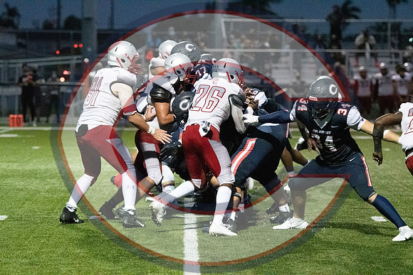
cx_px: 206
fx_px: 1928
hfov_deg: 12.2
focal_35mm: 168
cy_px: 138
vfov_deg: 8.2
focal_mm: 112
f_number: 2.8
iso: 32000
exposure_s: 1/3200
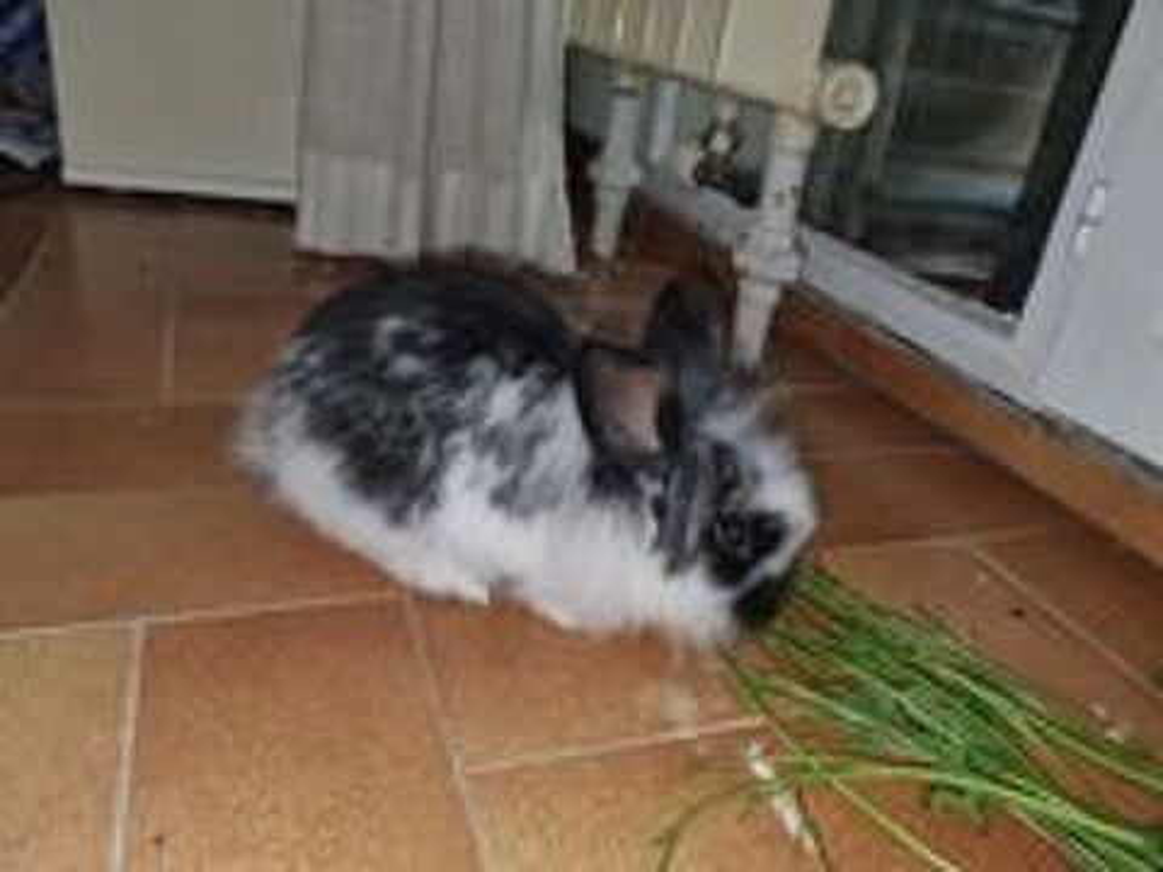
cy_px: 436
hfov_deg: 67.3
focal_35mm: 26
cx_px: 582
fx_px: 874
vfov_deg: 53.1
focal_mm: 5.4
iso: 250
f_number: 1.8
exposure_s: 1/50
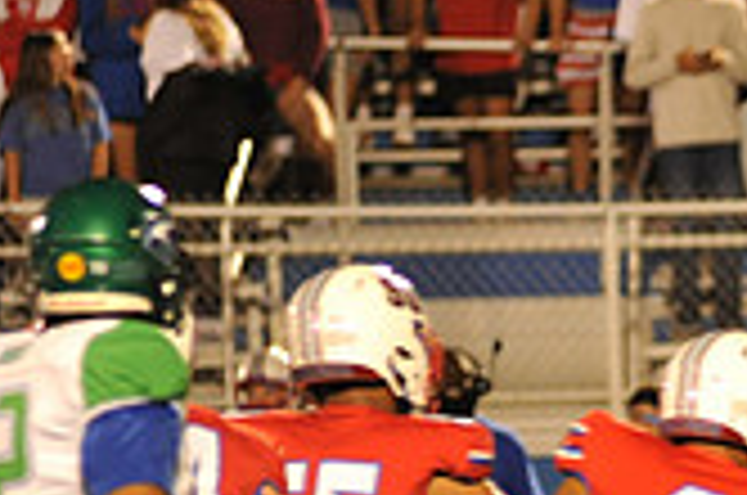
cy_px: 626
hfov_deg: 2.9
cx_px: 1166
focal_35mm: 699
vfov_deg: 2.0
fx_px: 14476
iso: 2000
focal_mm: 200
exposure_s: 1/200
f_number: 3.2
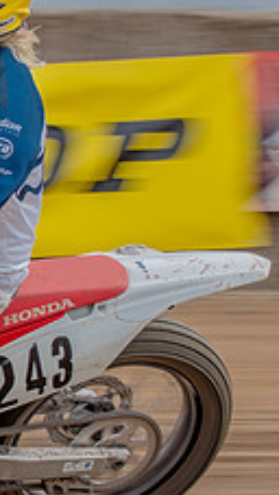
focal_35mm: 249
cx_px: -142
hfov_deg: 4.9
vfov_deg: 8.7
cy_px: 230
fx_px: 3269
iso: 125
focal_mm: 62
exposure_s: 1/125
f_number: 8
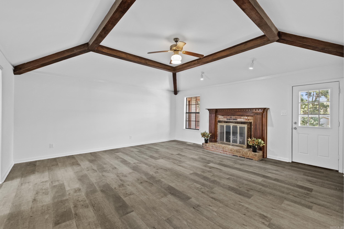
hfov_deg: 100.4
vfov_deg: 77.3
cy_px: 114
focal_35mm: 15
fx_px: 143
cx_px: 172
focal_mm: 10
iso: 800
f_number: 8
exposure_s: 1/1.25
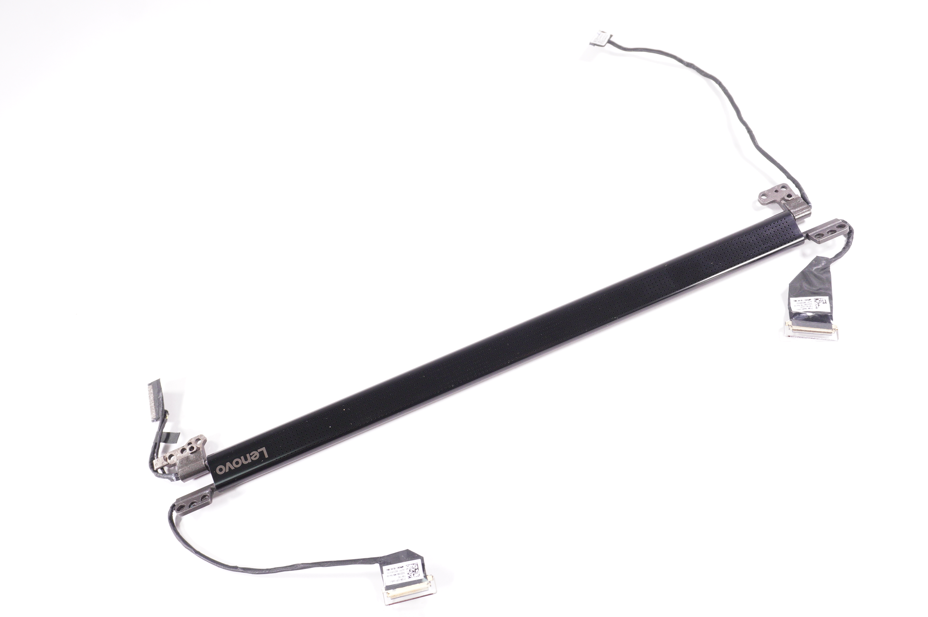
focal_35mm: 33
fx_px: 850
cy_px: 308
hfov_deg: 57.3
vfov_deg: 39.9
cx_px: 464
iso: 1250
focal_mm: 22
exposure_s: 1/200
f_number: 5.6
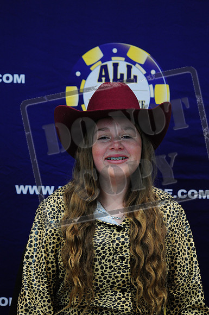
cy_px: 158
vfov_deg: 16.7
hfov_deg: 11.1
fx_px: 1074
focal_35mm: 123
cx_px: 104
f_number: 4
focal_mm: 82
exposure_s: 1/125
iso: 640
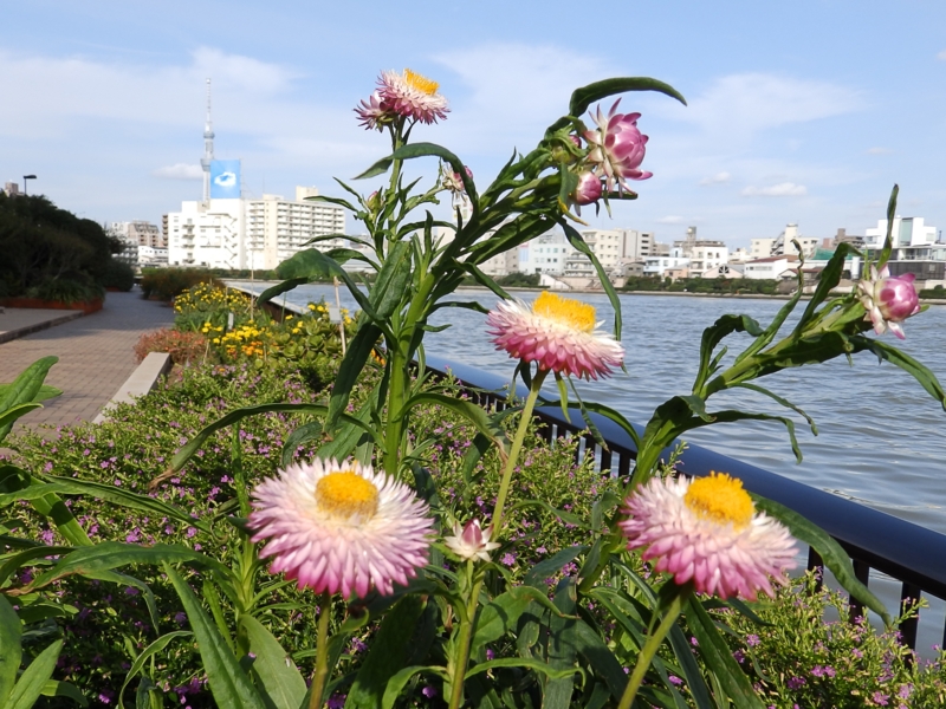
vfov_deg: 44.2
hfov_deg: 56.8
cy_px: 354
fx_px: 875
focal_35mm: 32
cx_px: 473
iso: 80
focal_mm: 5.7
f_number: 4.5
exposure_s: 1/400
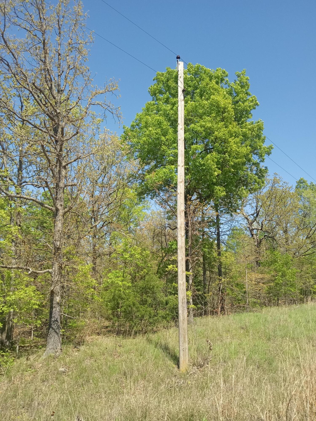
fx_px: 341
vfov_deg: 63.4
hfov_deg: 49.7
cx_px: 158
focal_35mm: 28
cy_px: 210
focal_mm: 3.71
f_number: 2.2
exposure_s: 1/714
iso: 102
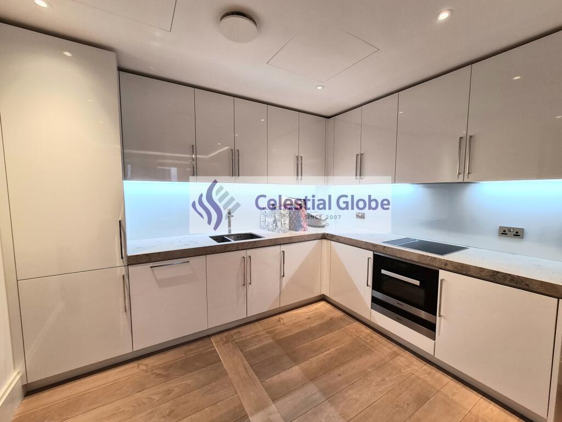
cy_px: 211
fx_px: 211
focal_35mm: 13
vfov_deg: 89.9
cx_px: 281
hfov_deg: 106.2
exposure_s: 1/50
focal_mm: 2.2
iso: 100
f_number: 2.2
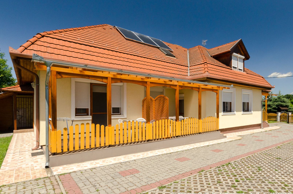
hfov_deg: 86.4
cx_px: 169
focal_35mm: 19
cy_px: 78
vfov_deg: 63.8
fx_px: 154
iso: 200
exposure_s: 1/200
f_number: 11
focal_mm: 10
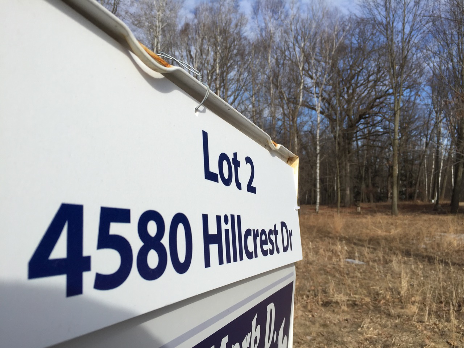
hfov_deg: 61.7
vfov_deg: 48.2
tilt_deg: +4.3
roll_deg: +0.1
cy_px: 174
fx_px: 389
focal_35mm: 29
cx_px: 232
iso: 32
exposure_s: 1/2326
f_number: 2.2
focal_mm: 4.15
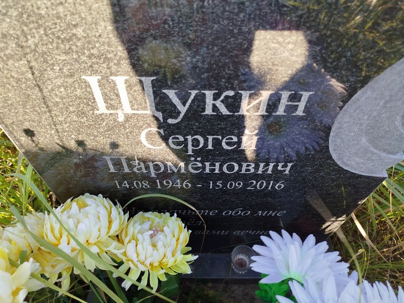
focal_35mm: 24
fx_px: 280
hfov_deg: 71.6
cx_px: 202
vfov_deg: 56.8
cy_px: 152
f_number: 1.7
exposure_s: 1/114
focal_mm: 5.31
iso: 50
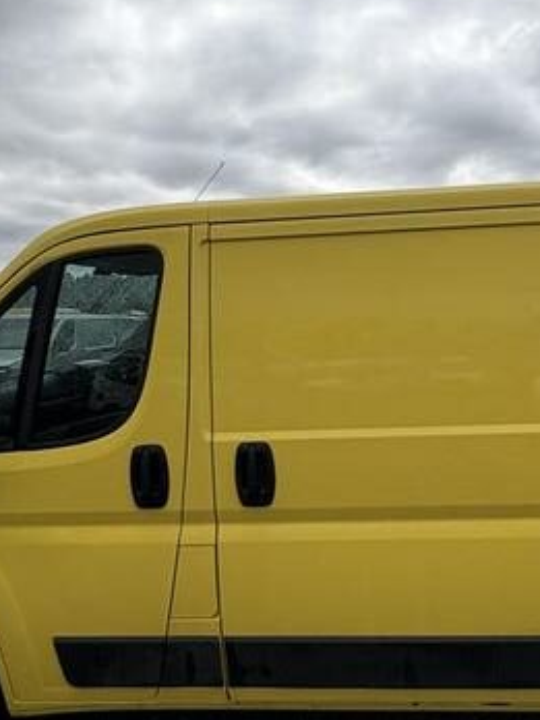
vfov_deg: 51.1
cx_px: 408
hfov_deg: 38.6
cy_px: 300
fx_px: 749
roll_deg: +0.2
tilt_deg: +5.0
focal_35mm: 36
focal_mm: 2.22
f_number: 2.2
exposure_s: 1/5263
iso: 50
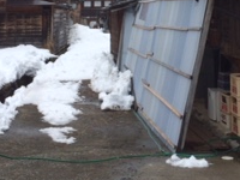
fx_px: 645
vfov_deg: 15.3
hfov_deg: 21.0
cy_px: -37
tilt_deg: +3.7
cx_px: 169
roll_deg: +1.8
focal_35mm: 93
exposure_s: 1/977
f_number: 2.2
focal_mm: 4.15
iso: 32
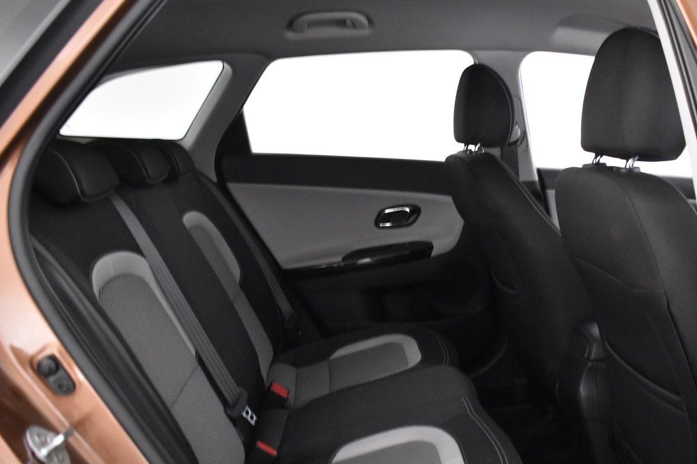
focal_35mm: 37
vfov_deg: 35.8
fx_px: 716
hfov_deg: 51.5
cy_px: 275
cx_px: 422
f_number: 3.5
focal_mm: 18
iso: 3200
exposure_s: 1/30
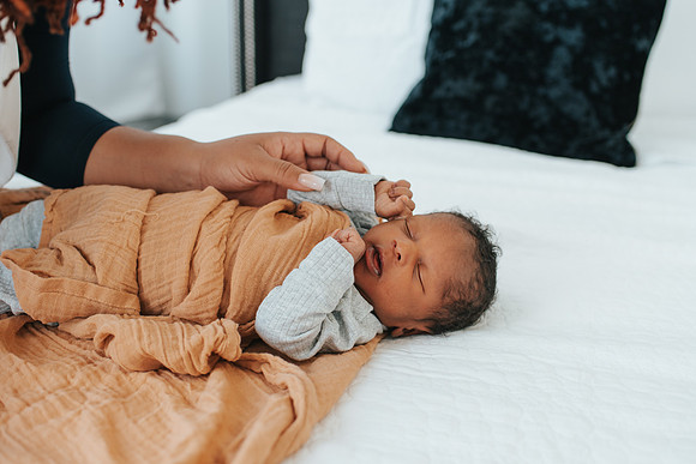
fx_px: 753
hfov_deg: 49.6
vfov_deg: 34.3
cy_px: 232
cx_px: 374
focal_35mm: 39
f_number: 3.2
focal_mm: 35
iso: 250
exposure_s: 1/250
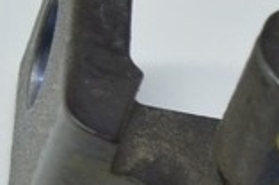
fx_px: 2576
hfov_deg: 6.2
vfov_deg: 4.1
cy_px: 282
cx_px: 299
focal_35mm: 333
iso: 400
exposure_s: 1/60
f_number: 4.5
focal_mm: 34
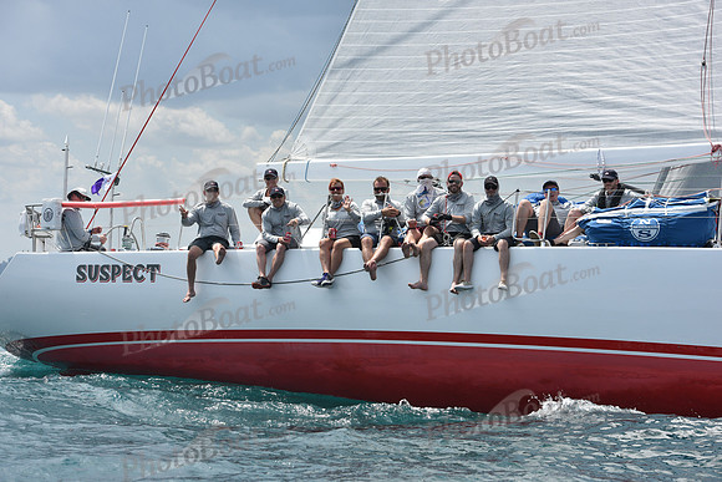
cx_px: 361
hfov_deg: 21.5
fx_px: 1906
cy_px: 241
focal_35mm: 95
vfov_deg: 14.4
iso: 250
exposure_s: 1/1250
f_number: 7.1
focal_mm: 95
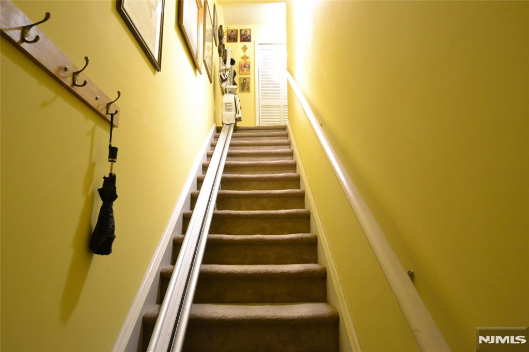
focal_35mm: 24
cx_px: 264
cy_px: 176
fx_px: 353
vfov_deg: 53.1
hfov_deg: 73.8
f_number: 4
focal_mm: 16
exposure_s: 1/50
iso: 3200
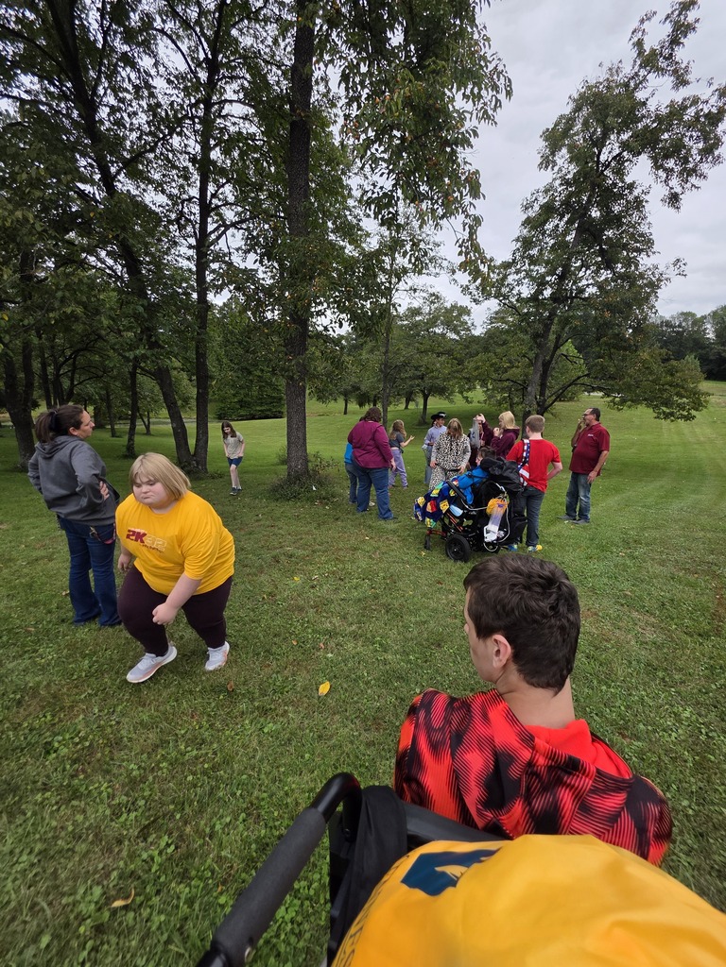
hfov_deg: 89.9
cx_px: 363
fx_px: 364
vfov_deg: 106.2
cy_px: 484
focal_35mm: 13
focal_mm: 2.2
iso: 40
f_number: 1.9
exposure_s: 1/509
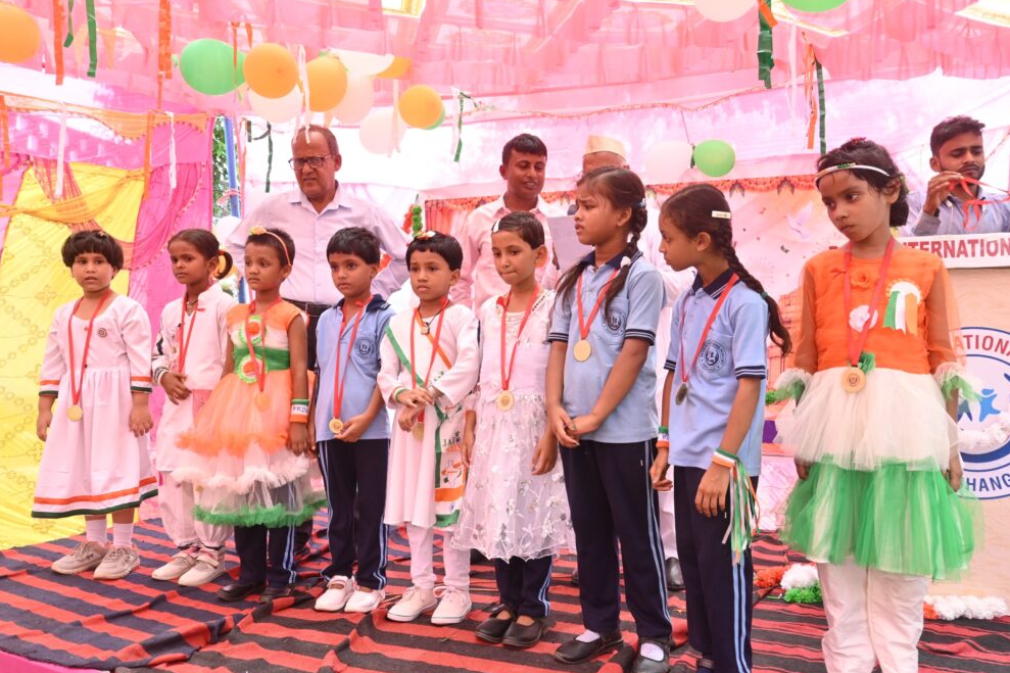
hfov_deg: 62.8
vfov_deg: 44.2
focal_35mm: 30
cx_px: 491
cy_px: 347
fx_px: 828
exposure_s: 1/125
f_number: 7.1
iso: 320
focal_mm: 19
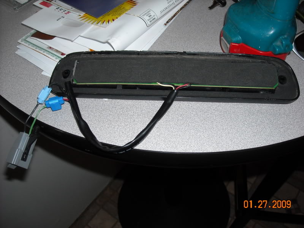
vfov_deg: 40.7
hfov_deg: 52.6
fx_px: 307
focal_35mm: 35
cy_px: 114
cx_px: 152
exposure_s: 1/60
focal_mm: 5.7
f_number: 2.8
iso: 200
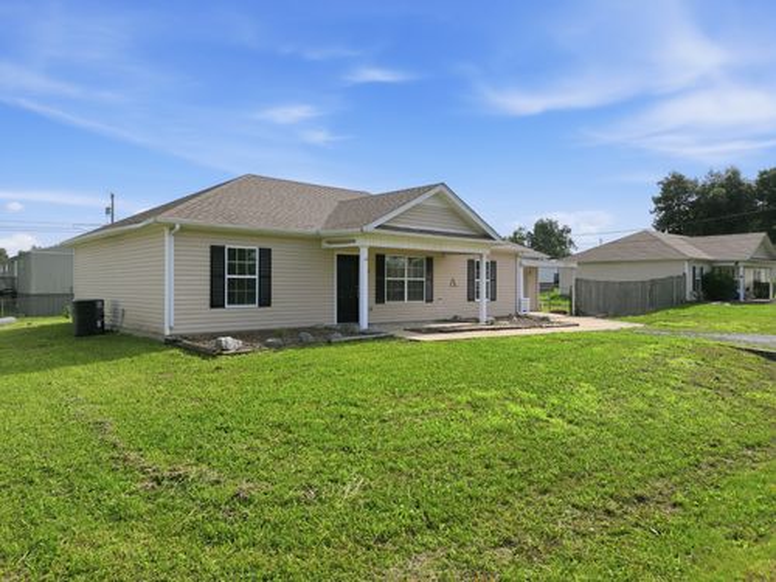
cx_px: 388
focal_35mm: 24
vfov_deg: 56.8
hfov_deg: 71.6
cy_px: 291
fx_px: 538
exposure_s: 1/6400
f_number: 2.8
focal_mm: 12.3
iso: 180
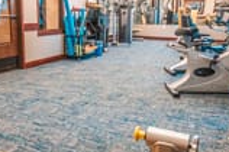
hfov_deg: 50.6
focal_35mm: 38
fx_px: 241
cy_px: 54
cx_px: 97
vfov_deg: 34.7
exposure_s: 1/13
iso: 400
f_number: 5
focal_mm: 10
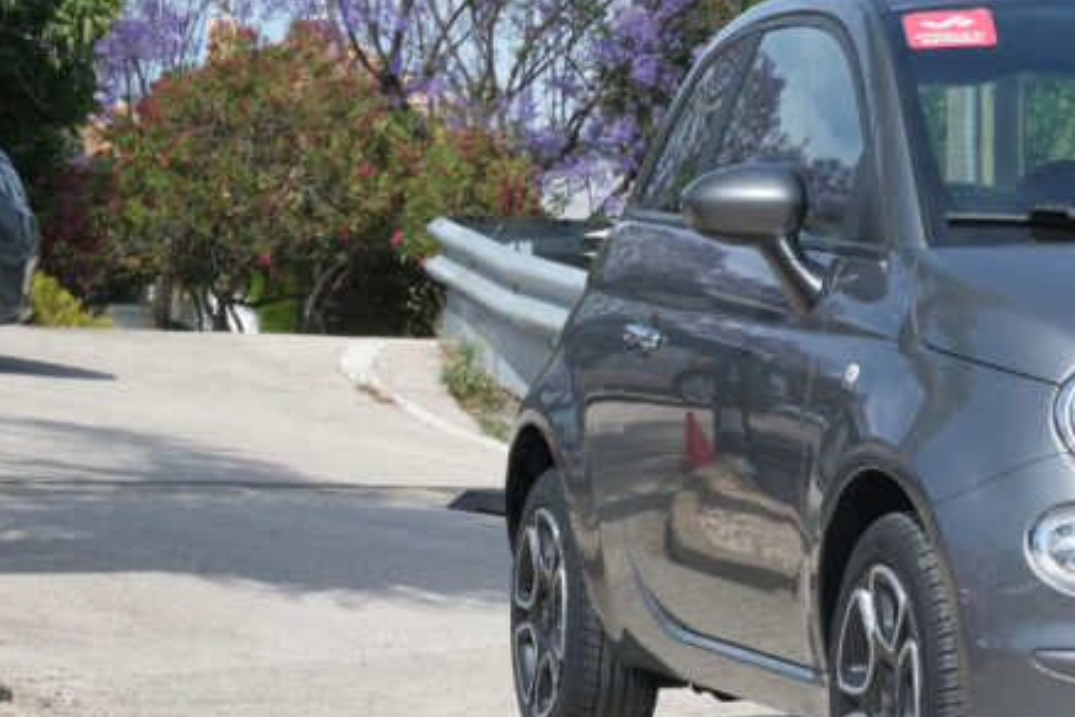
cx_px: 1212
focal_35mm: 159
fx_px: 4748
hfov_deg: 12.7
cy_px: 387
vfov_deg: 8.6
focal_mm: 45
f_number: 9
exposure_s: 1/250
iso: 160
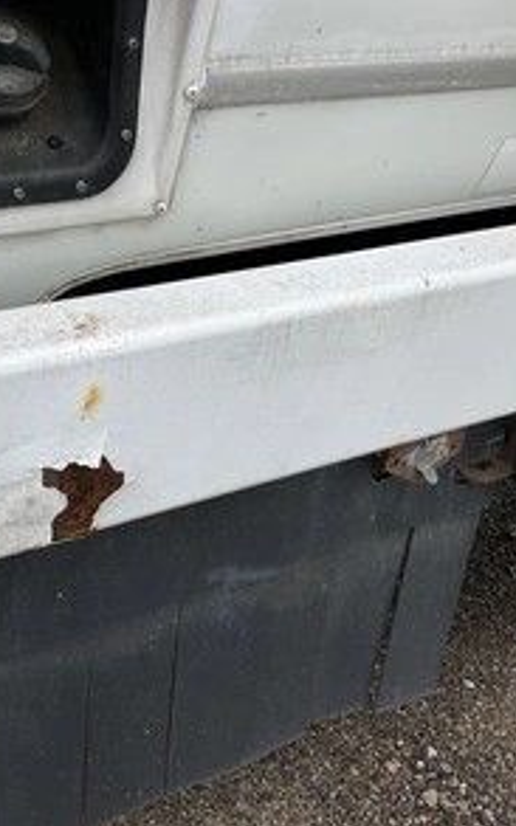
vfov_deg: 47.2
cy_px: 420
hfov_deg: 30.0
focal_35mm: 42
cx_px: 121
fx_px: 945
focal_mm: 3
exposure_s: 1/1015
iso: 25
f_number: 1.8
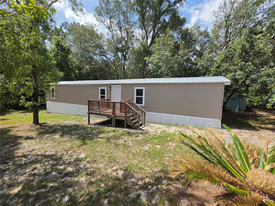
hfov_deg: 106.2
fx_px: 103
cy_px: 103
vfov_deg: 89.9
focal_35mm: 13
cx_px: 138
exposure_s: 1/1525
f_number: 1.9
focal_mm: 2.2
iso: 32
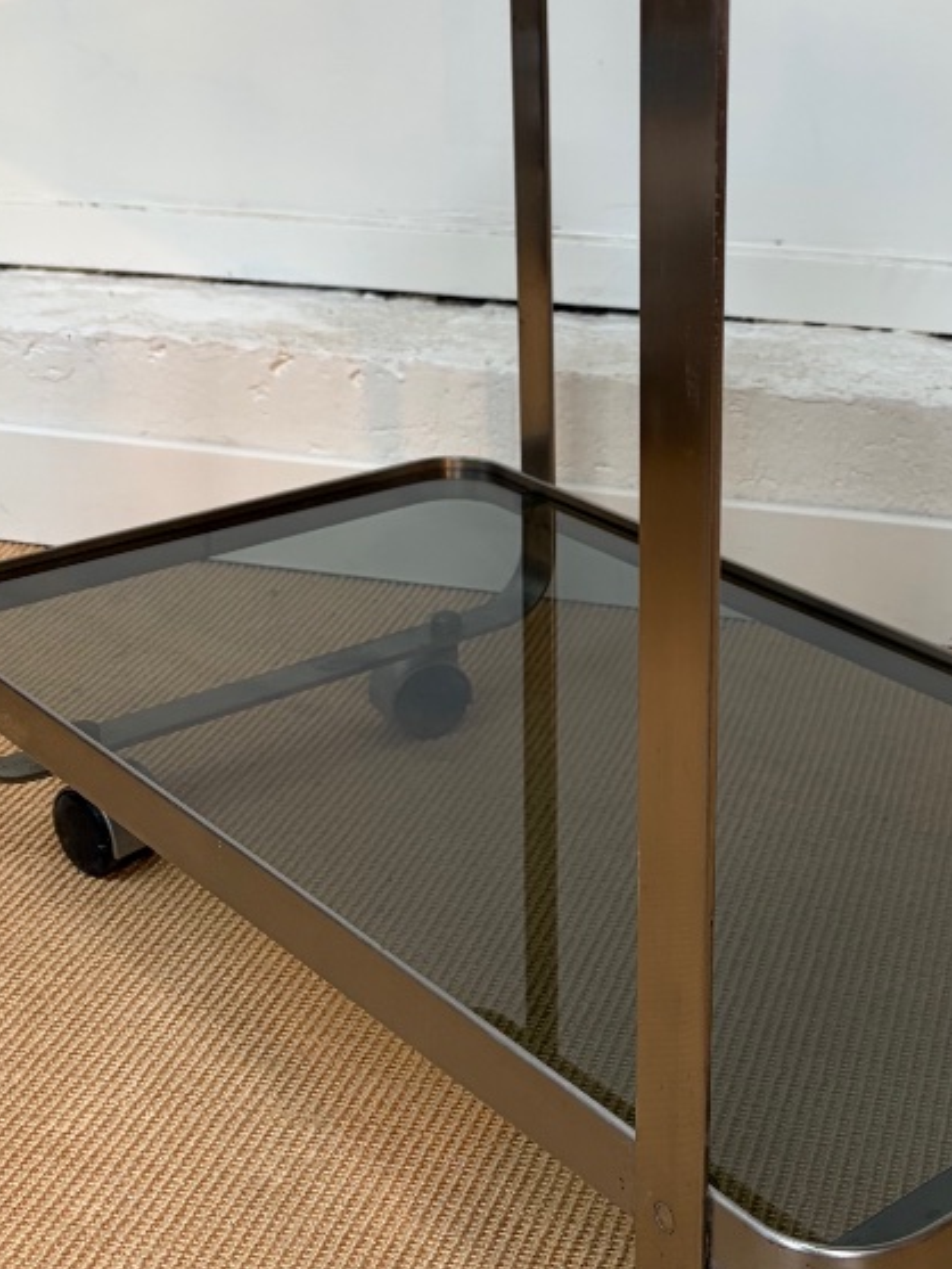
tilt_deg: -19.2
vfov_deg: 34.3
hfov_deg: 25.7
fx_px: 2053
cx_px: 738
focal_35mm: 56
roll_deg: -1.0
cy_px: 526
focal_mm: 5.96
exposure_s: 1/50
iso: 125
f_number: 1.6
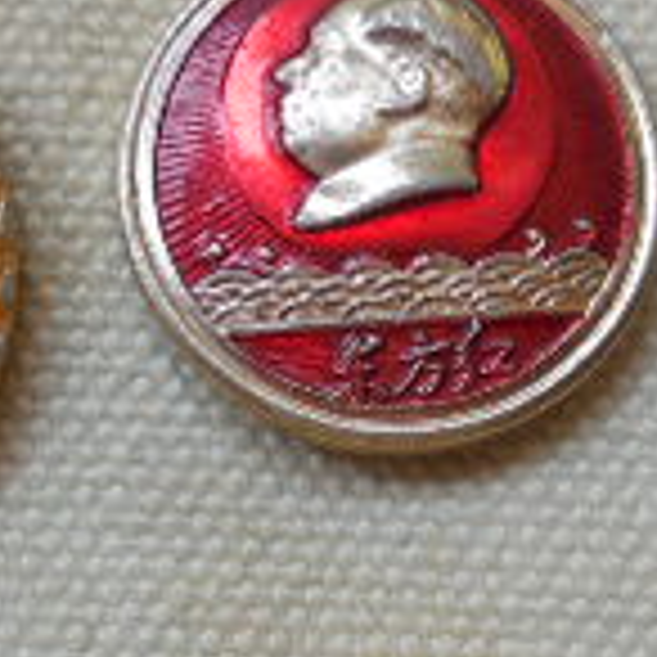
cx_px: 428
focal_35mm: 97
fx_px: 2083
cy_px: 634
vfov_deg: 17.6
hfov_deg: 17.9
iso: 125
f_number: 3.1
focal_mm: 4.5
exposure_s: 1/160
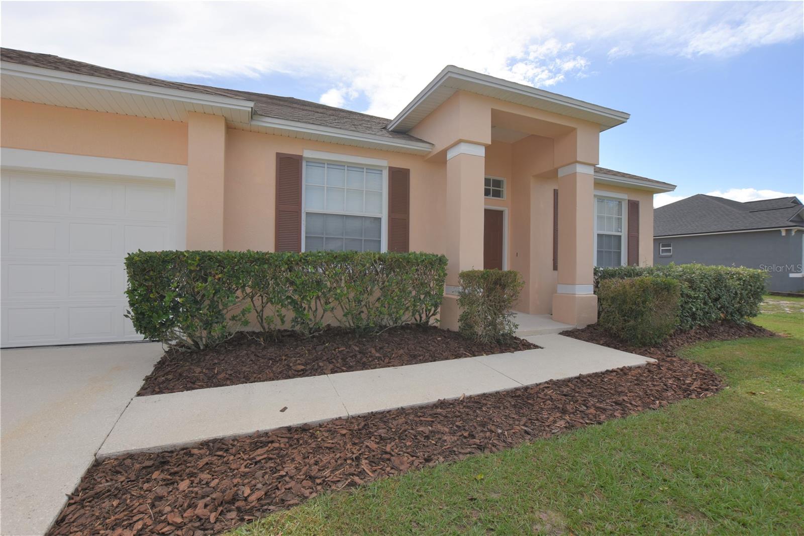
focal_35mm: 15
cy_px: 268
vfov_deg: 77.3
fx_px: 335
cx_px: 402
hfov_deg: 100.4
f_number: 9
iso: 100
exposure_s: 1/250
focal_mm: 10
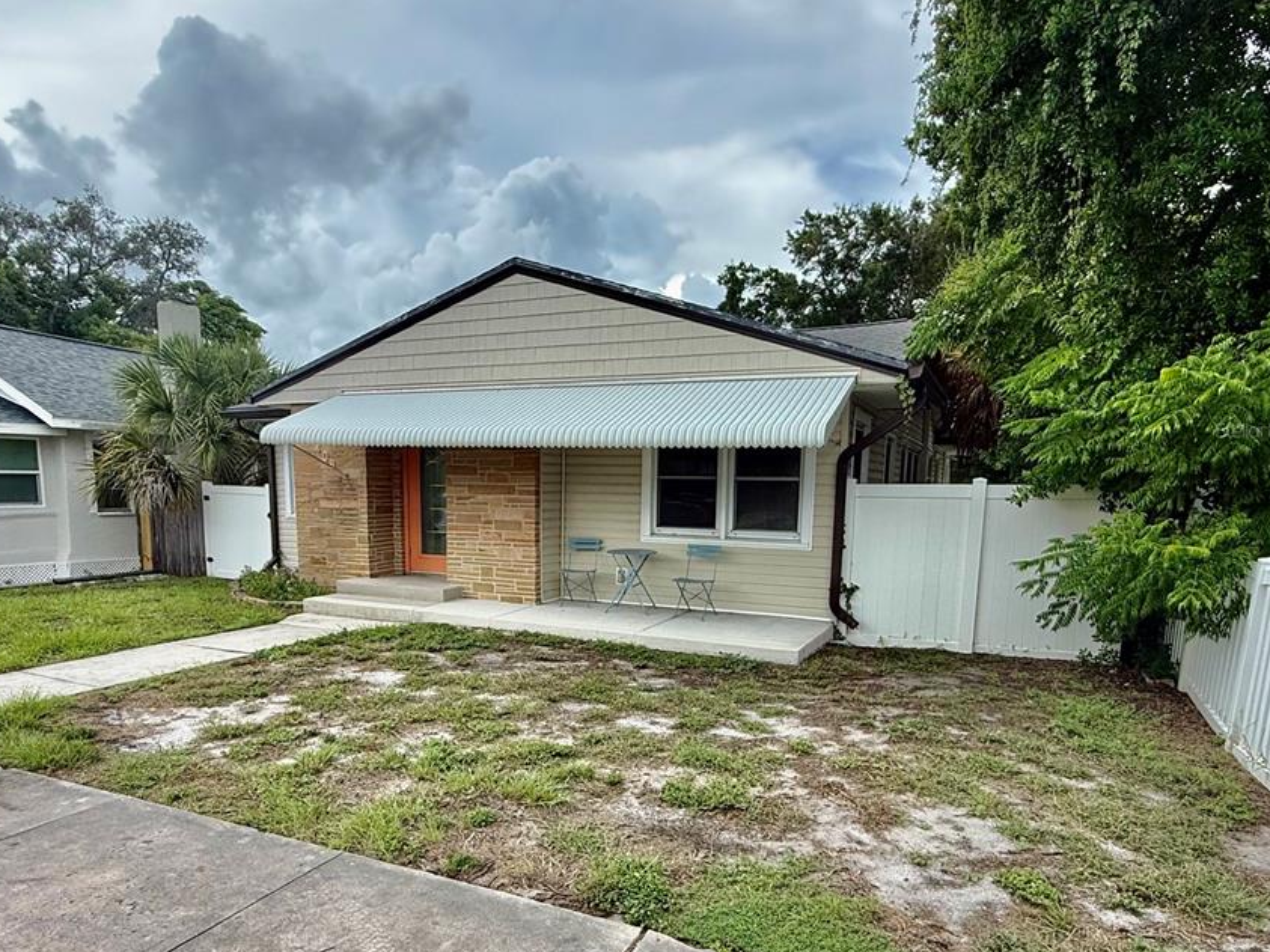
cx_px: 535
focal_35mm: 17
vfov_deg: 74.5
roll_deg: -0.7
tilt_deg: -6.3
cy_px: 430
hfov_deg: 90.3
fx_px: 624
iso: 64
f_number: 2.2
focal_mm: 2.22
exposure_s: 1/734
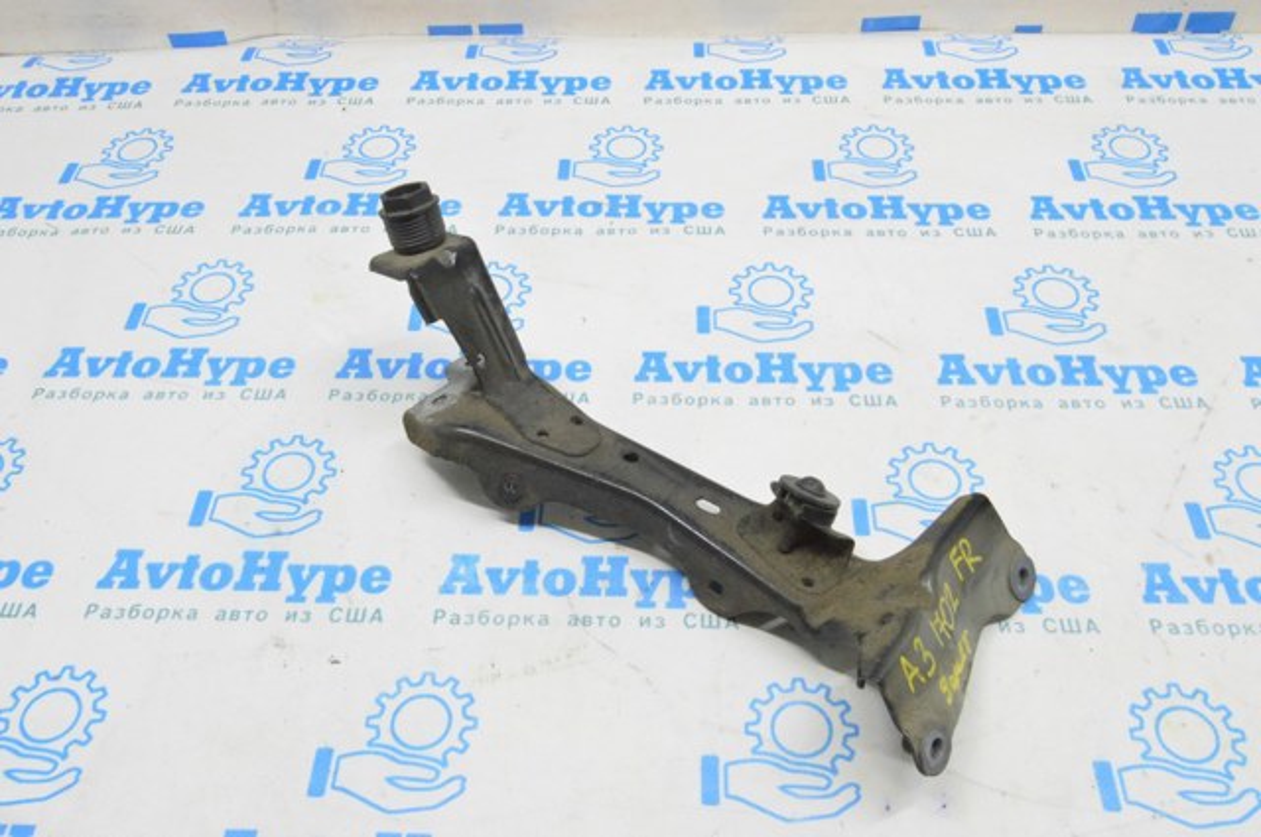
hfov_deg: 57.3
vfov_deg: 39.9
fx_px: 1154
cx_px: 630
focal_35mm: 33
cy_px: 418
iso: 6400
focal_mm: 22
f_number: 20
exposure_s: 1/15
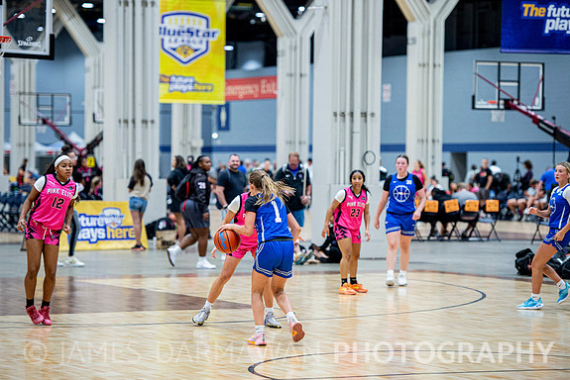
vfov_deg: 10.1
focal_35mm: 136
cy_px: 190
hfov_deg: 15.1
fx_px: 2154
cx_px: 285
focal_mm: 135
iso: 2000
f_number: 2.8
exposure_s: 1/400
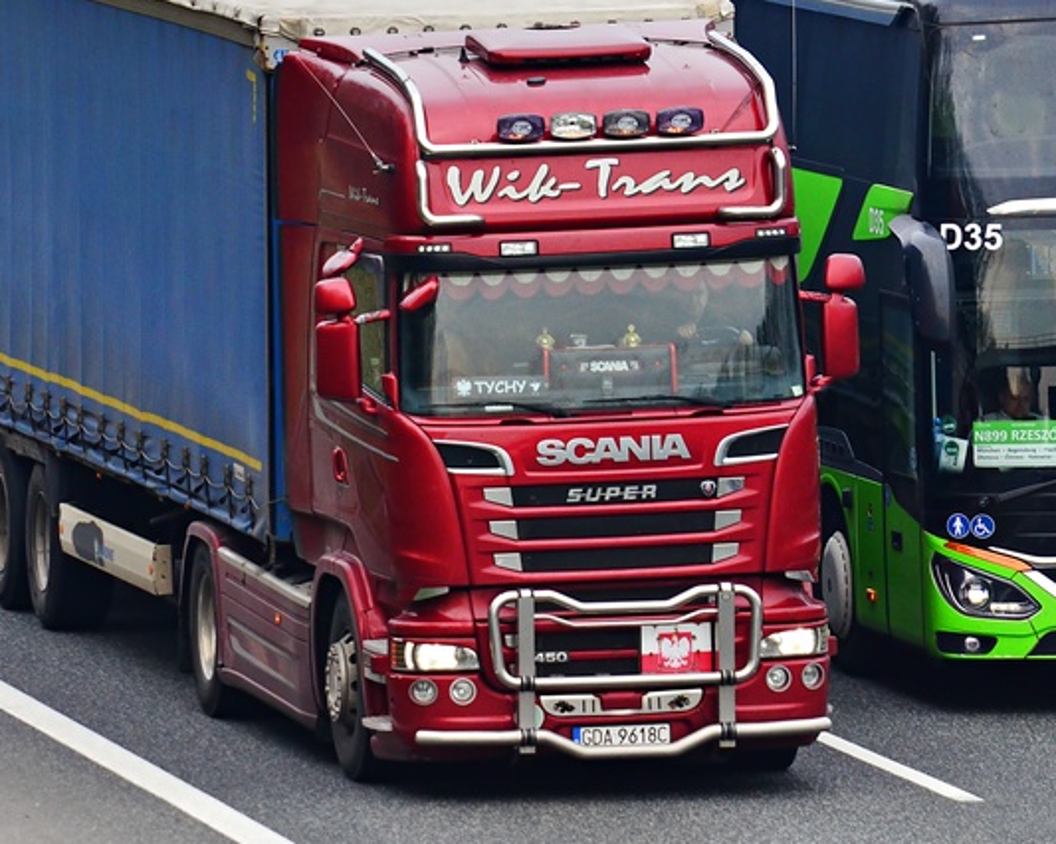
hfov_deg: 4.4
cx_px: 390
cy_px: 329
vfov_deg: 3.5
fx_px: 13840
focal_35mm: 443
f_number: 7.1
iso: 640
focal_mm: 210
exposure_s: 1/1000
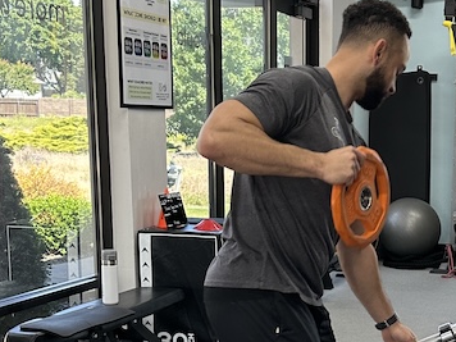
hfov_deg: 34.2
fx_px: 711
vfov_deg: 26.3
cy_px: 298
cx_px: 382
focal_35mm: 54
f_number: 1.78
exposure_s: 1/120
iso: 200
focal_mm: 6.86
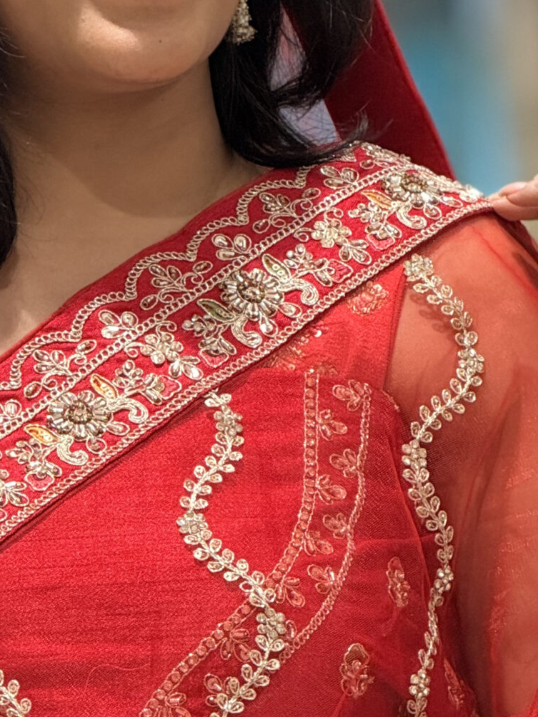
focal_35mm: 306
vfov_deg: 6.5
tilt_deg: +0.8
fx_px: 6341
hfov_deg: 4.9
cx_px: 55
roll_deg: +2.4
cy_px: 371
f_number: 2.8
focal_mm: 15.66
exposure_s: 1/100
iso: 250
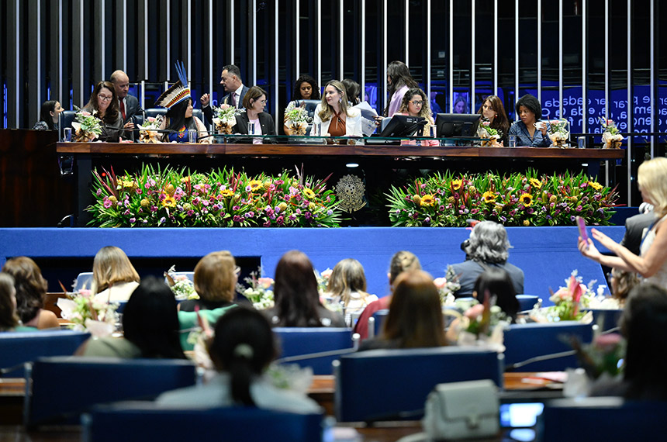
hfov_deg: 21.1
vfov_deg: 14.0
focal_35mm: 97
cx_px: 334
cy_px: 221
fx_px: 1794
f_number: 2.8
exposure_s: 1/250
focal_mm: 97
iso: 4000
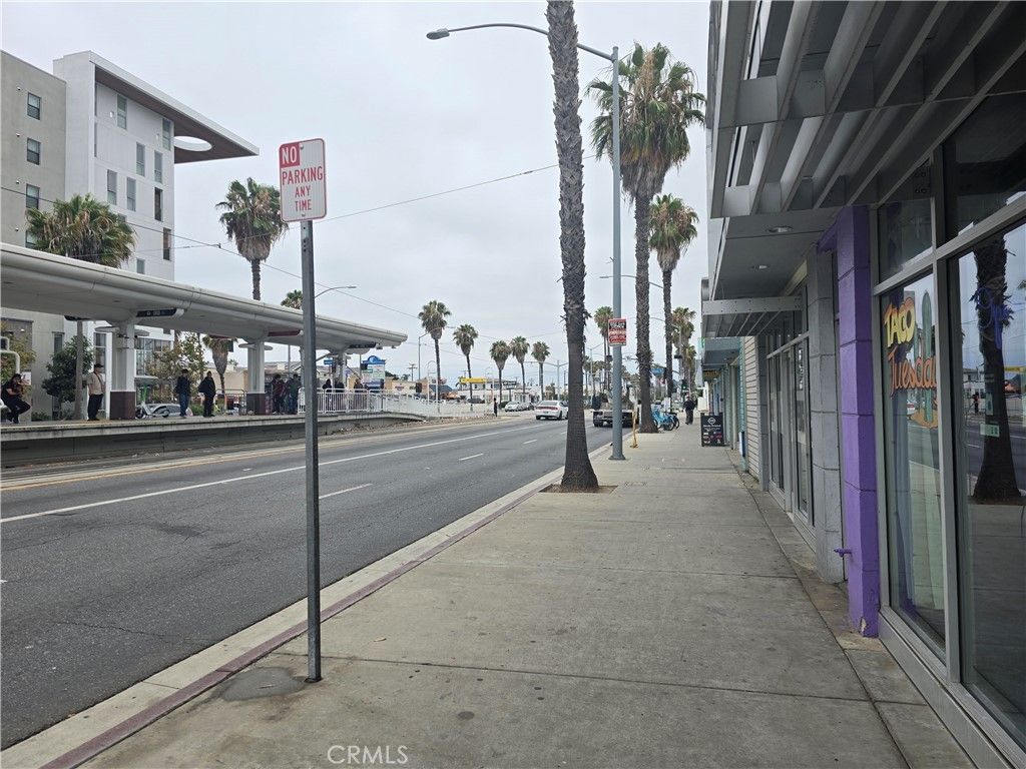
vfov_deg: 58.9
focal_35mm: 23
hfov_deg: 73.9
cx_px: 513
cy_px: 384
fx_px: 682
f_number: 1.7
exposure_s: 1/809
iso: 12
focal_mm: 6.3
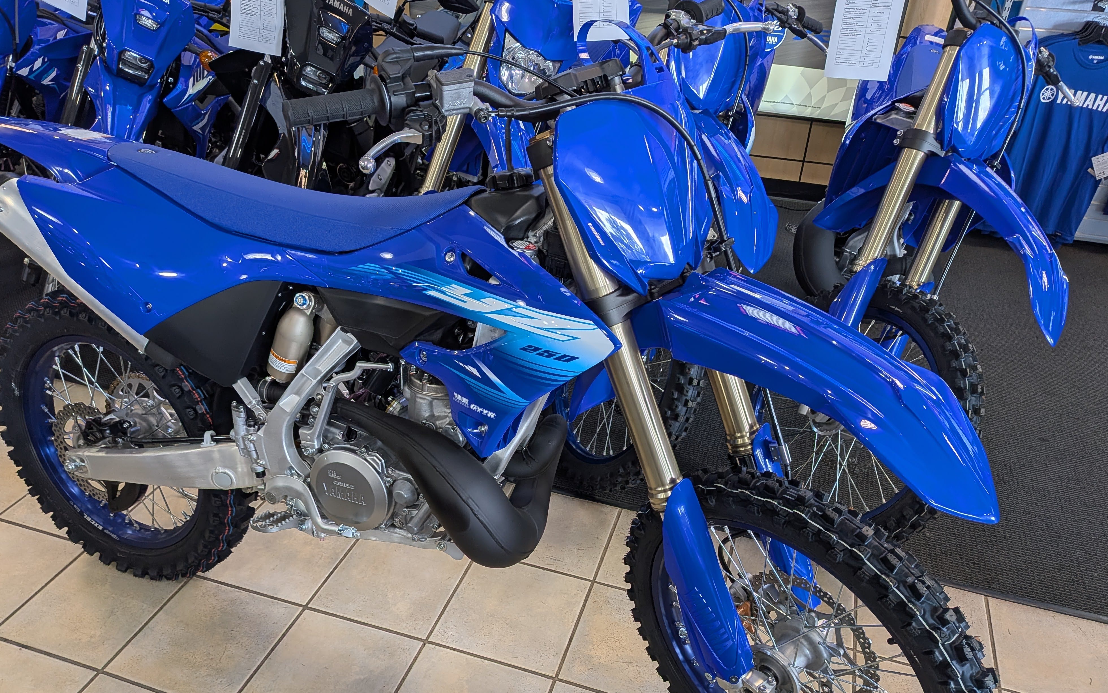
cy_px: 419
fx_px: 785
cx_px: 557
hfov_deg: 70.4
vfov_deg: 47.3
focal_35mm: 26
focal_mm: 4.53
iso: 26
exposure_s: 1/141
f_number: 1.7
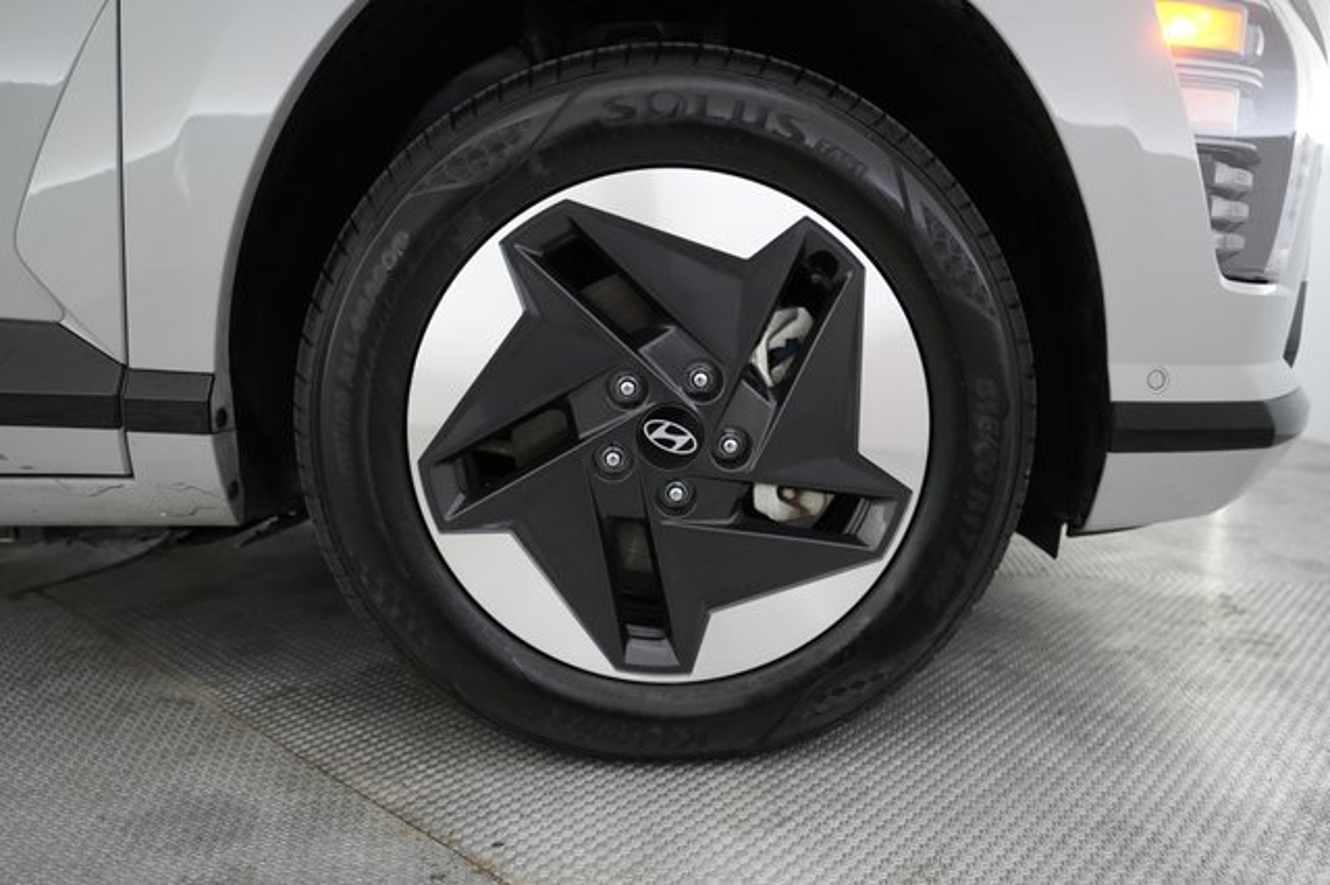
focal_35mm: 28
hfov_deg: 65.5
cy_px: 442
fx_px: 1034
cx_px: 665
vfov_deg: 46.4
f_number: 2.8
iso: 5000
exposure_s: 1/160
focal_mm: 28
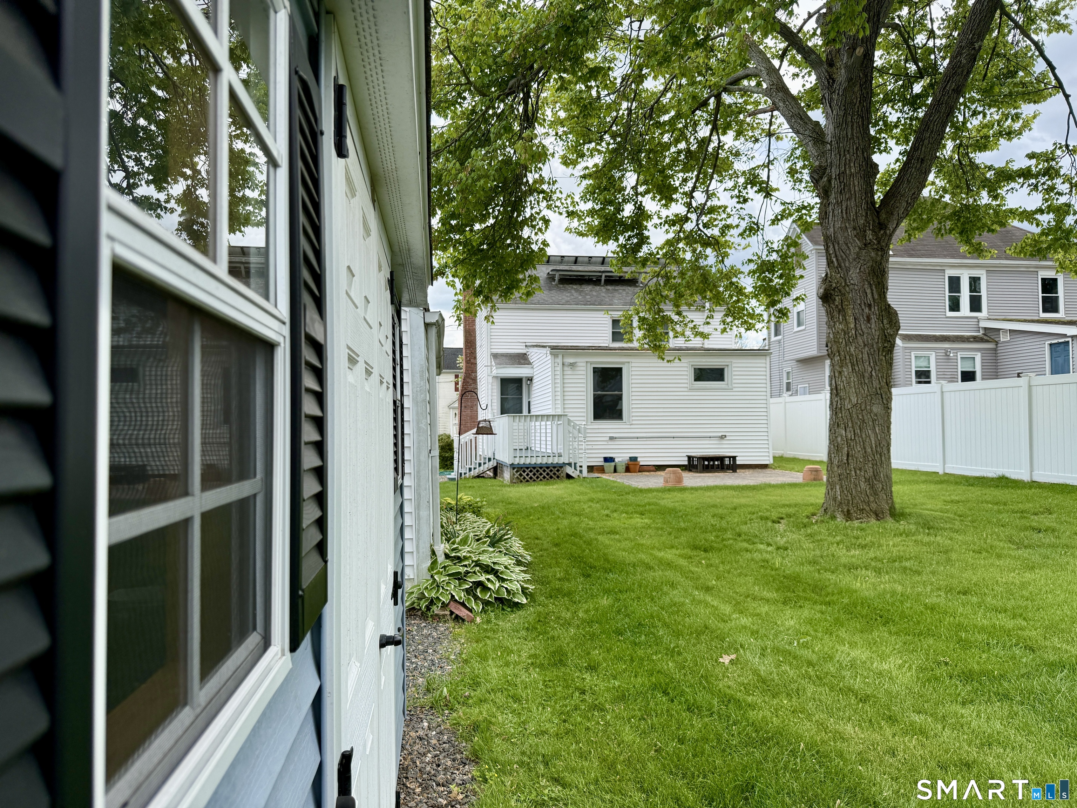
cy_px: 404
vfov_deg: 56.8
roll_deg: +0.0
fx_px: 747
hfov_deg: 71.6
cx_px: 538
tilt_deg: +2.2
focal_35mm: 24
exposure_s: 1/2232
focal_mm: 6.76
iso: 80
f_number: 1.78
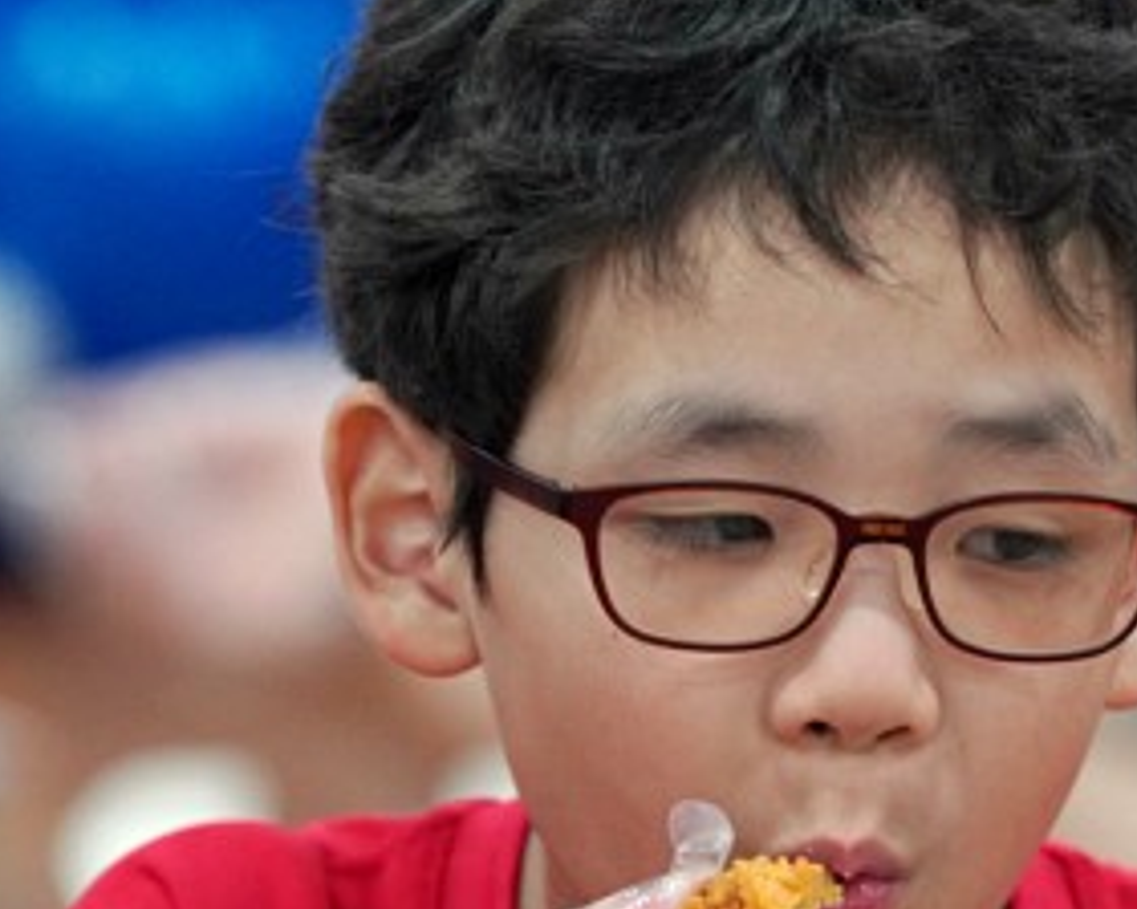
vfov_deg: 2.6
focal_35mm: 594
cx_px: 723
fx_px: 19989
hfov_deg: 3.3
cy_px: 836
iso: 2500
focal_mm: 197
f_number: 4
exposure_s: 1/200
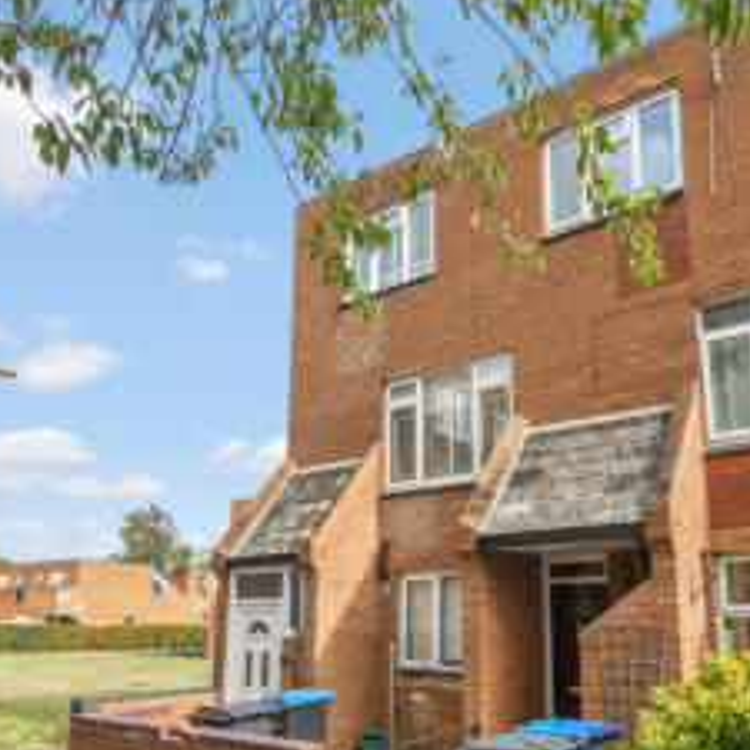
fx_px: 662
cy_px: 495
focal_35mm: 27
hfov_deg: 58.8
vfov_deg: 57.9
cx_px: 437
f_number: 8
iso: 200
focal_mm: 10
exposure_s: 1/160
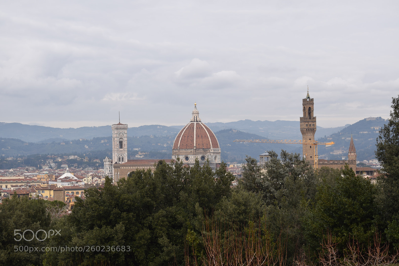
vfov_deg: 17.3
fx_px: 876
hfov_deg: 25.7
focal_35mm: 79
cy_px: 134
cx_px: 200
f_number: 7.1
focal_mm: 52
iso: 100
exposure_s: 1/200
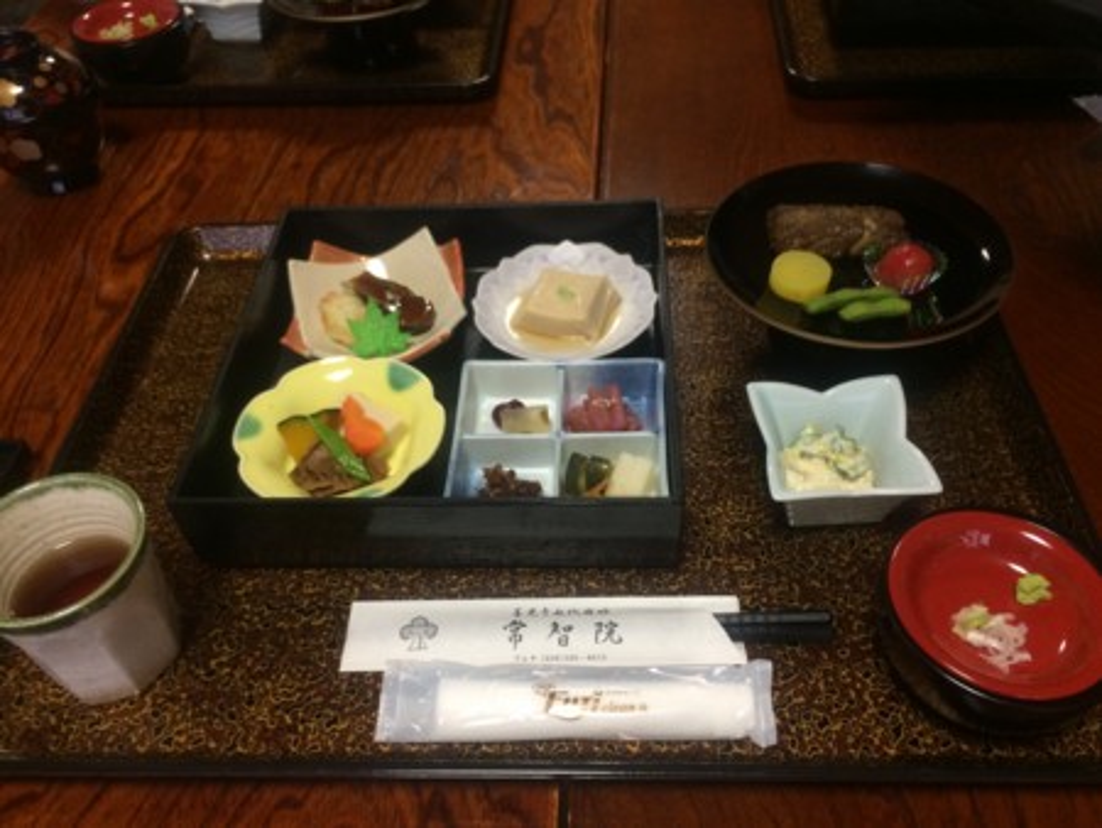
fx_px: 924
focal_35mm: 29
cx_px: 551
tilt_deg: -49.6
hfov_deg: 61.6
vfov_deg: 48.3
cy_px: 414
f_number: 2.2
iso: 125
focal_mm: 4.15
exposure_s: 1/30
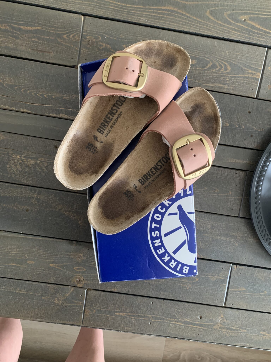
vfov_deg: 67.3
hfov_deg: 53.1
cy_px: 181
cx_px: 136
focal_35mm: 26
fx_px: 271
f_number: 1.8
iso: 400
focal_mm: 4.25
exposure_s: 1/40
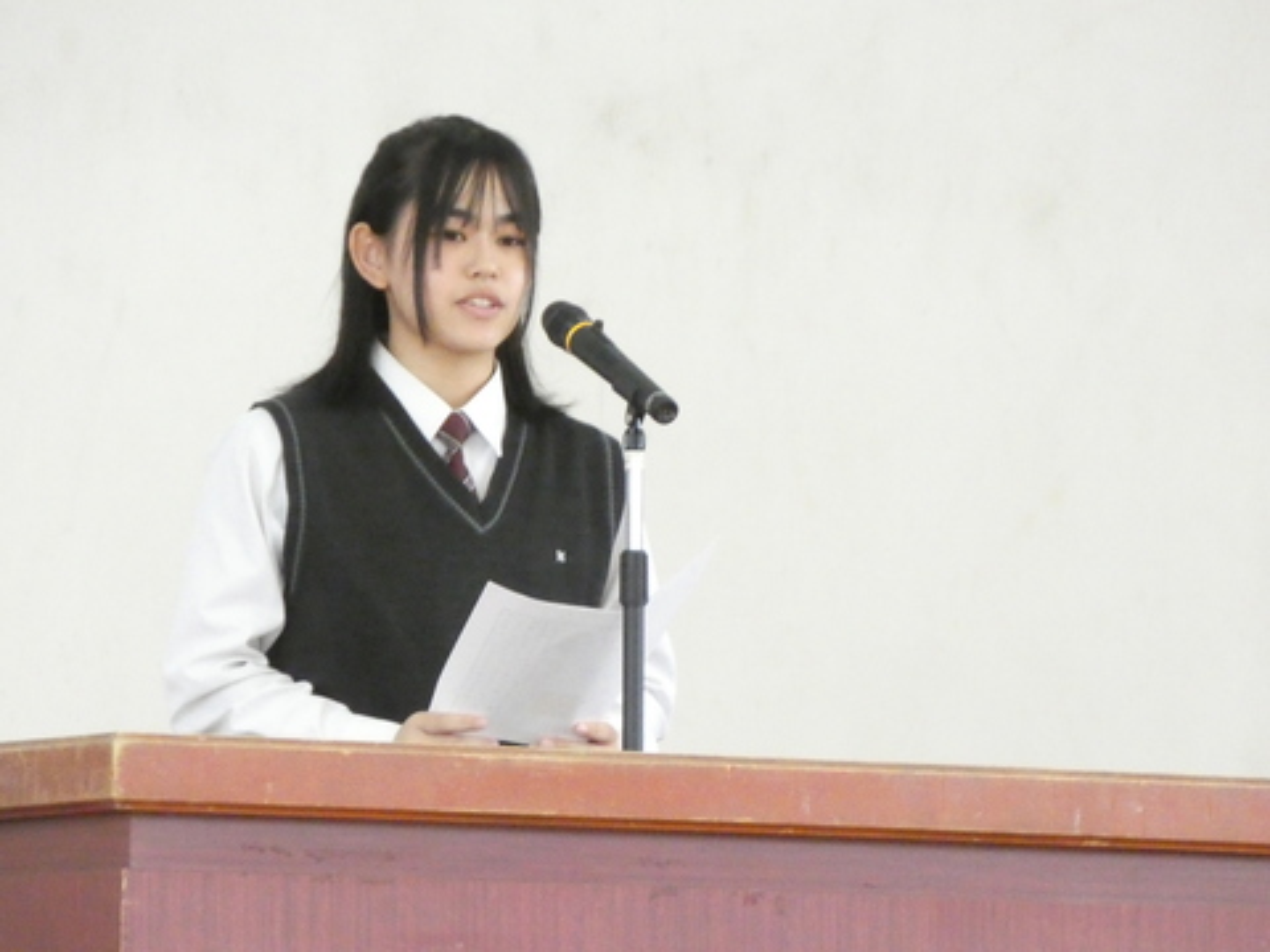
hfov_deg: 2.9
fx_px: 24985
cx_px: 635
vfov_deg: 2.2
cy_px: 476
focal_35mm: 681
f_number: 5.6
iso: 3200
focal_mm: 121.9
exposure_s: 1/80
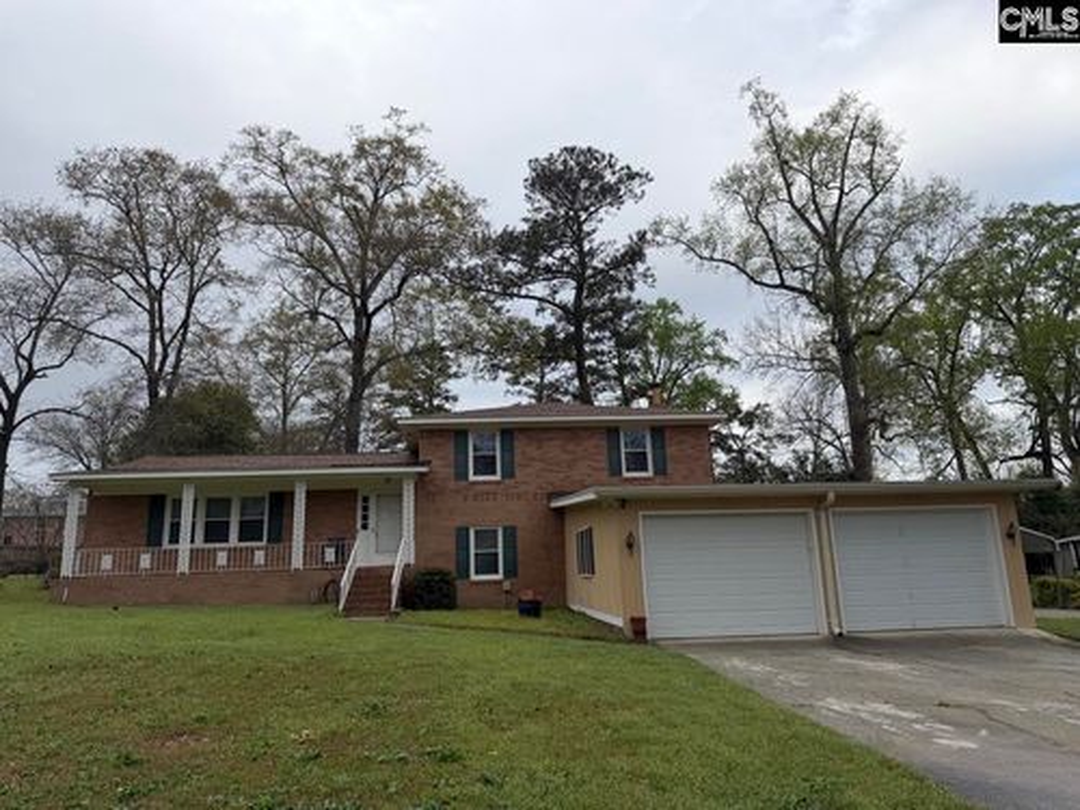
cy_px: 405
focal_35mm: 24
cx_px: 540
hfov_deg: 71.6
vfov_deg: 56.8
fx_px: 749
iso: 80
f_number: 1.78
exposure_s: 1/3279
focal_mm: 6.76
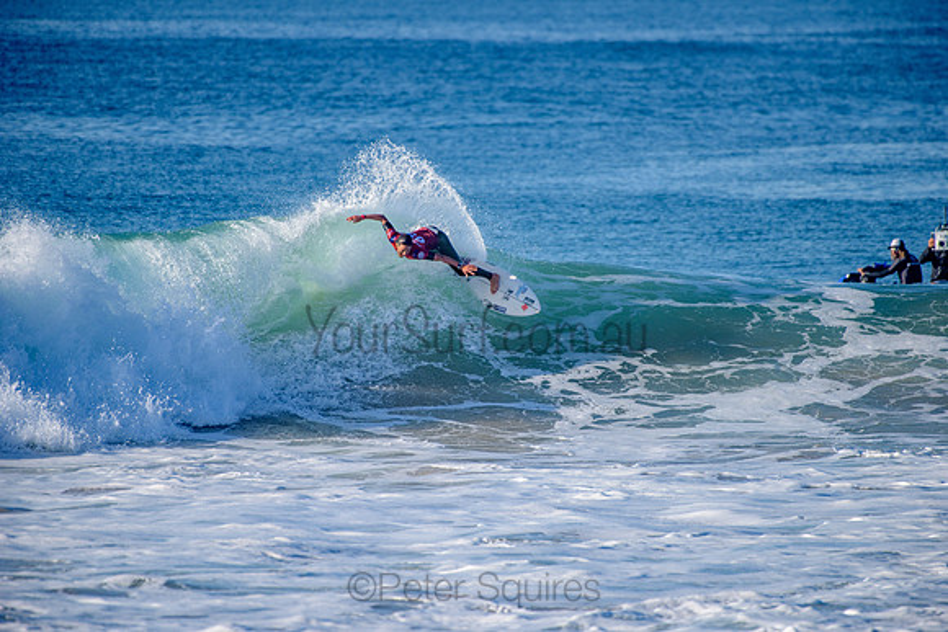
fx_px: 13169
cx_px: 474
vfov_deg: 2.8
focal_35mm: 500
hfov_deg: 4.1
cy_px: 316
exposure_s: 1/1600
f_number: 5.6
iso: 200
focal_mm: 500
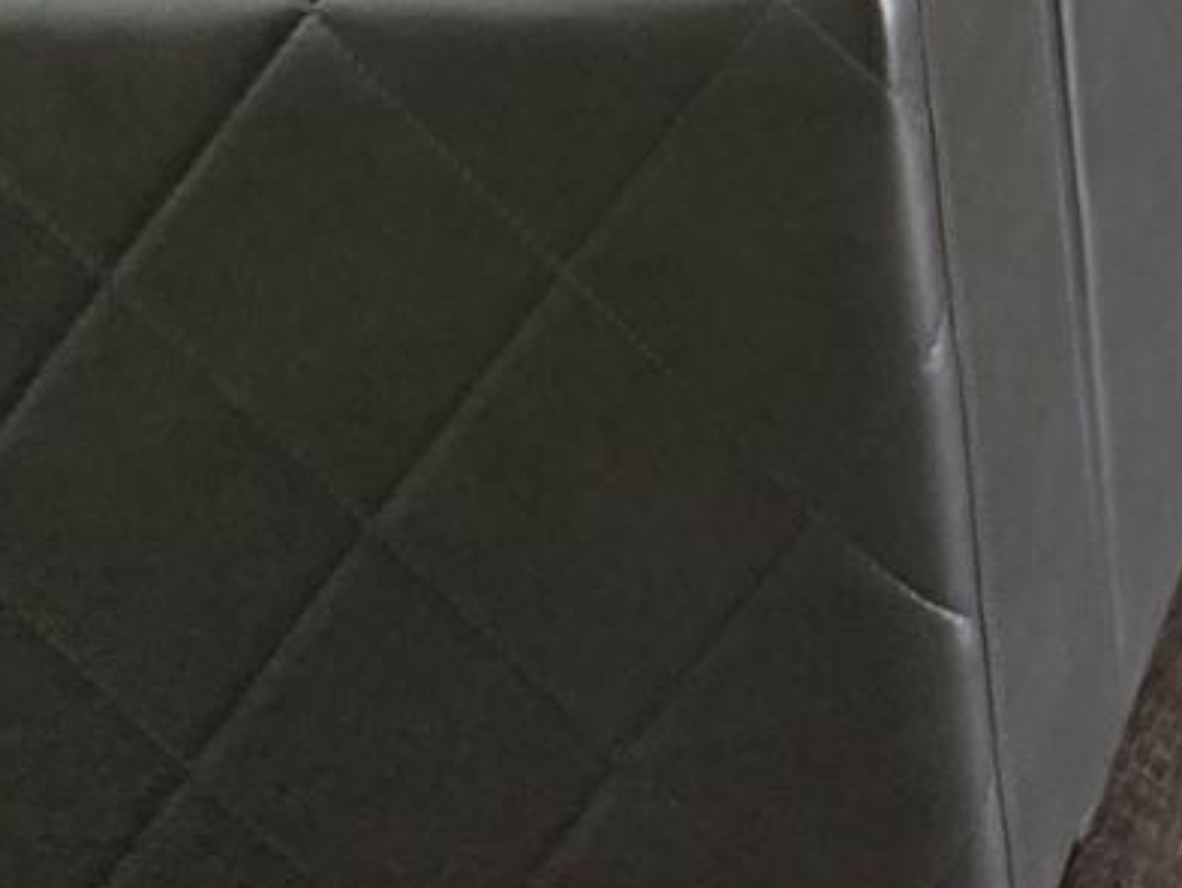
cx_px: 1994
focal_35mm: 73
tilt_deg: -8.3
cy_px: -1192
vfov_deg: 14.3
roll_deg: +0.9
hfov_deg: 20.6
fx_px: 2493
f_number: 2.2
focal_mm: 2.22
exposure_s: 1/60
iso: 400
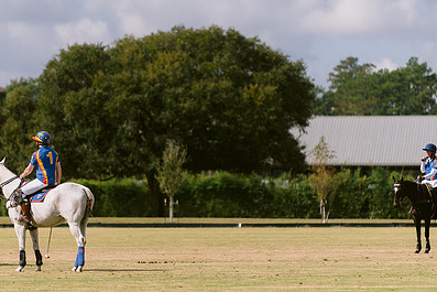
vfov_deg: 4.7
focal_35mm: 292
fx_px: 3546
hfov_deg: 7.1
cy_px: 168
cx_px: 182
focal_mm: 200
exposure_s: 1/6400
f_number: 2.8
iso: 200
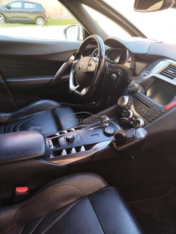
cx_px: 88
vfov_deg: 71.6
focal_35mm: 24
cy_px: 117
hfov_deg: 56.8
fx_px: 163
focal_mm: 5.31
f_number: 1.7
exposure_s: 1/50
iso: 100
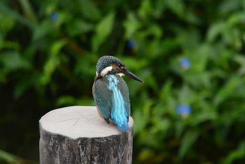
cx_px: 122
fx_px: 504
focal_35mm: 74
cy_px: 82
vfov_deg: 18.5
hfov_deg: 27.3
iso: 400
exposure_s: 1/100
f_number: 5.6
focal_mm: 27.5
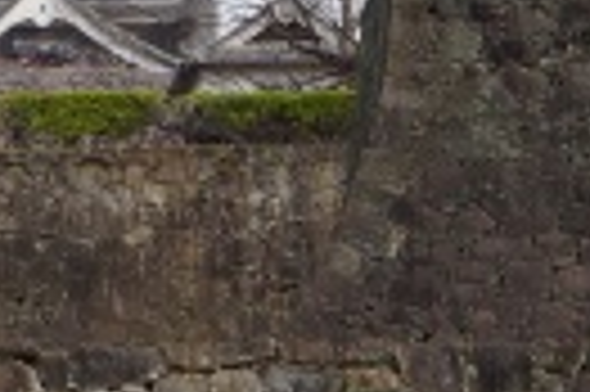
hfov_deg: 8.2
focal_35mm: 251
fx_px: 4108
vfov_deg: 5.5
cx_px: 288
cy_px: 99
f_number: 13
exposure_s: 1/250
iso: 200
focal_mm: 22
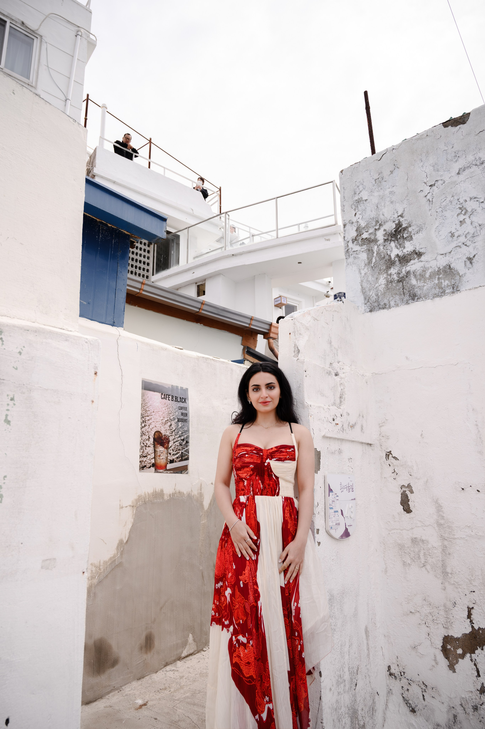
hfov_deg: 52.1
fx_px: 496
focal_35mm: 24
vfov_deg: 72.6
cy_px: 364
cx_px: 242
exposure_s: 1/500
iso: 100
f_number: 5
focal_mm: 24.5
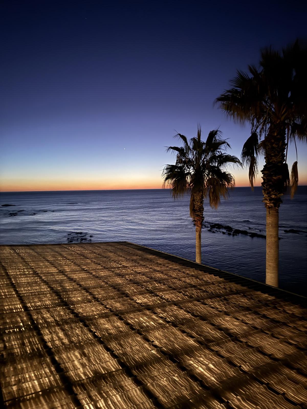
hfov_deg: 56.8
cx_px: 154
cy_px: 204
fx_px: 284
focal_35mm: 24
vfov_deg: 71.6
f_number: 1.78
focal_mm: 6.76
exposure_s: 1/9
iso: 2000
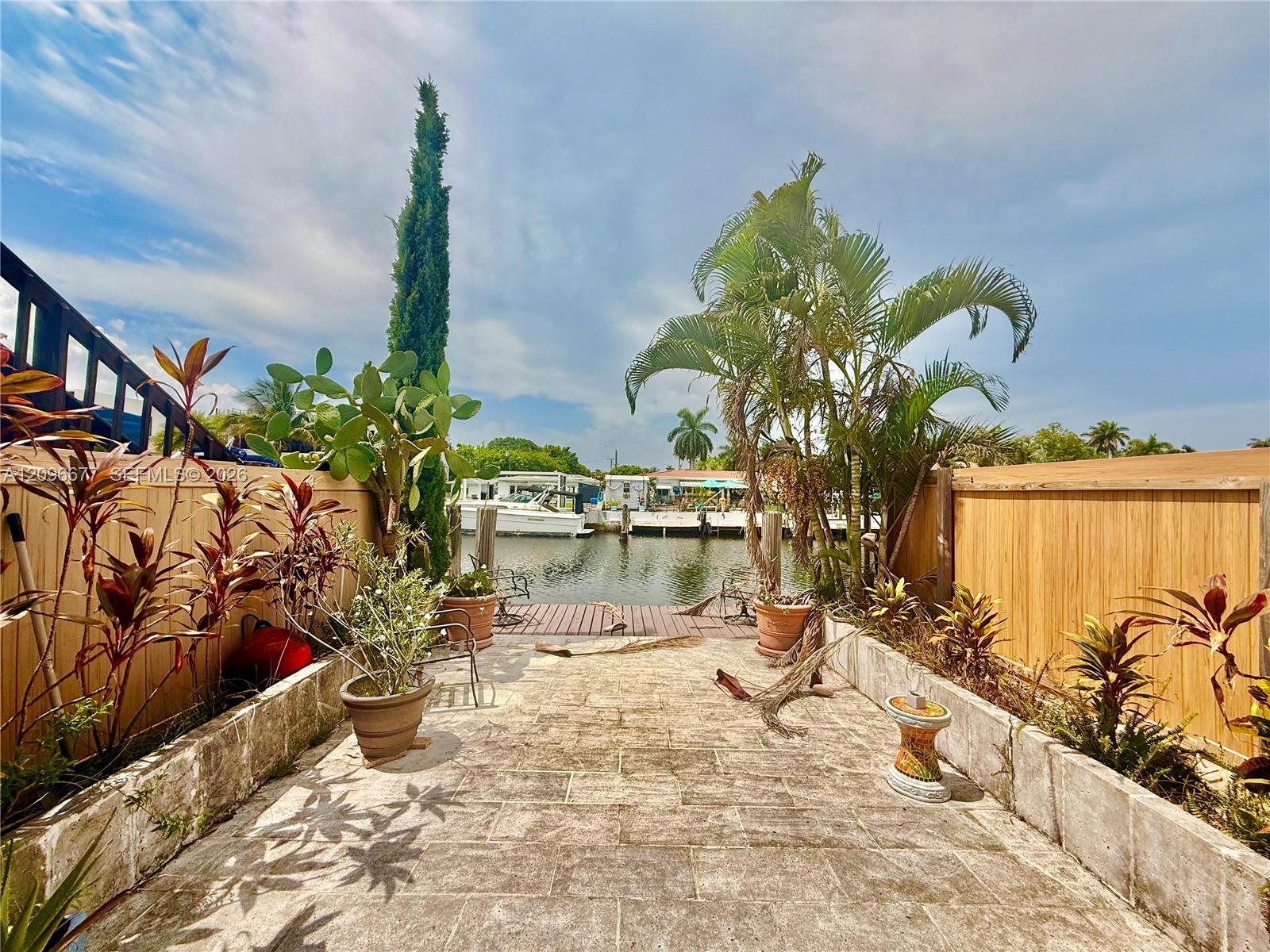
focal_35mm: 14
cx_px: 635
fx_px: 514
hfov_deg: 102.1
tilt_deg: +2.0
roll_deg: -0.7
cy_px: 476
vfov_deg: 85.7
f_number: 2.2
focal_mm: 2.22
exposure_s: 1/3460
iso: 50
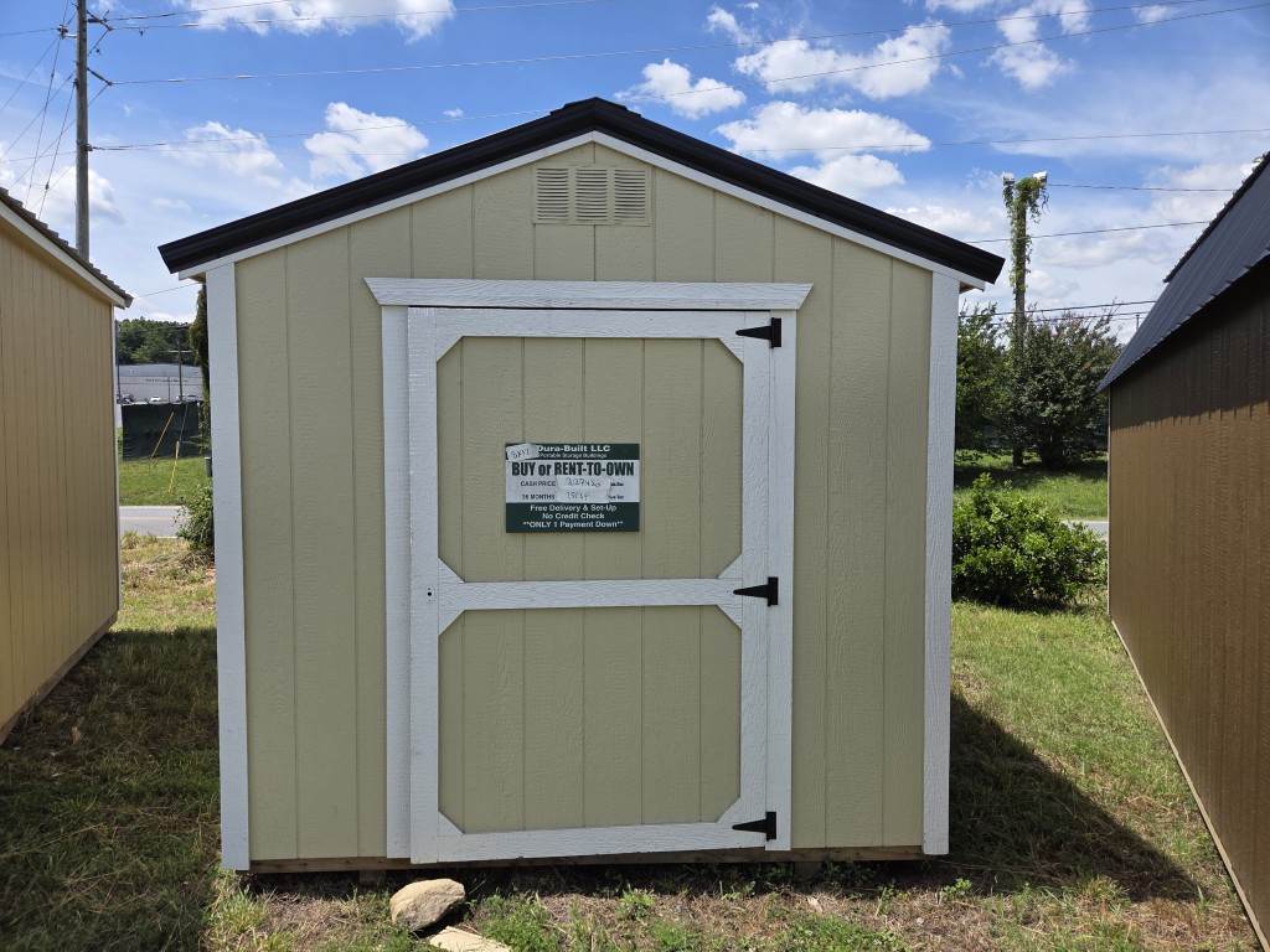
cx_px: 635
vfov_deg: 58.9
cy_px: 476
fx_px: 844
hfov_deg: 73.9
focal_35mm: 23
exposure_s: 1/5261
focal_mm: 5.4
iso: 80
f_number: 1.8
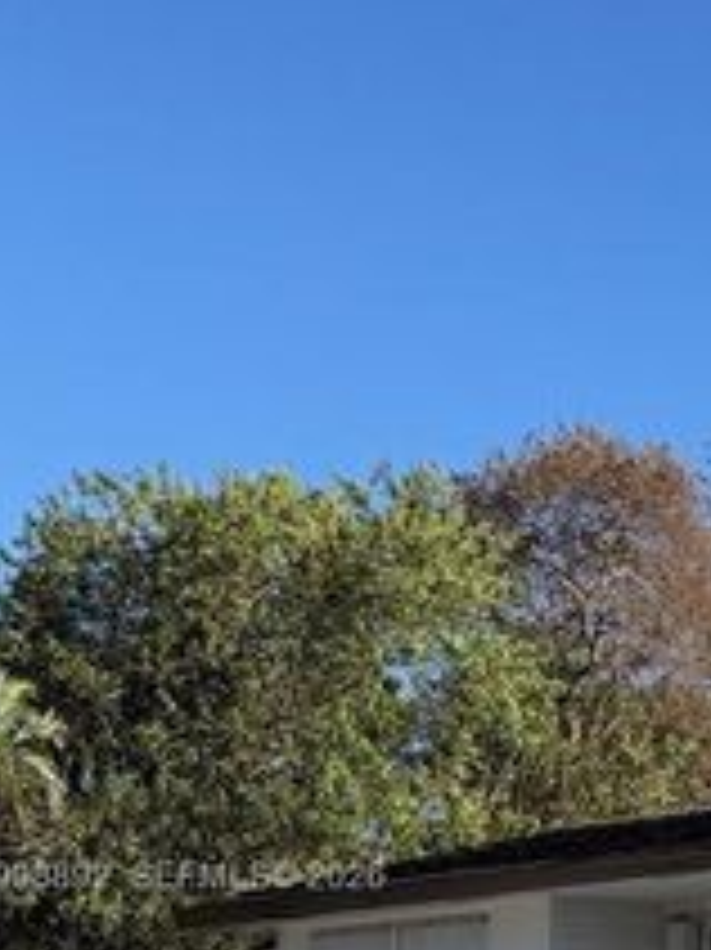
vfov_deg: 24.8
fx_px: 2083
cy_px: 880
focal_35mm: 76
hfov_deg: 17.5
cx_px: 1048
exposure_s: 1/3953
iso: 100
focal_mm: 6.76
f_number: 1.78
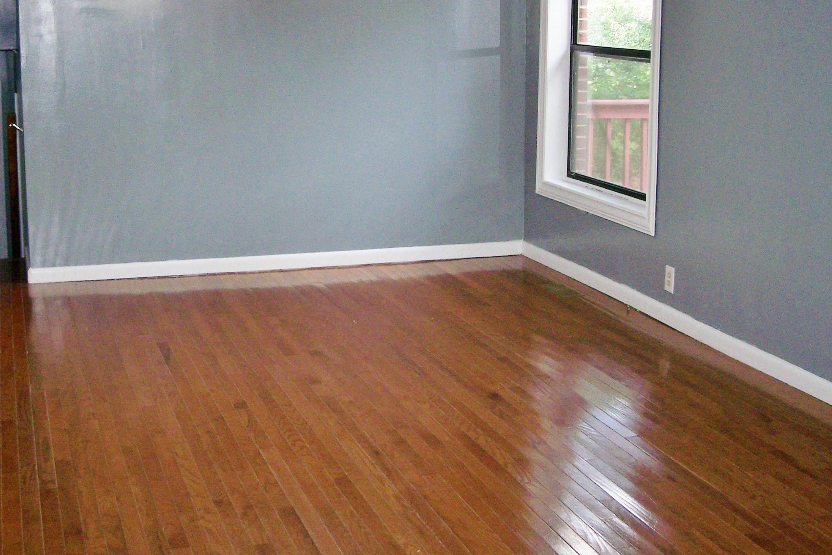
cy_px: 147
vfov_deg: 25.3
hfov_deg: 37.4
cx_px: 357
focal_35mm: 53
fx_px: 1225
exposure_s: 1/60
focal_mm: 6.3
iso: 160
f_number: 2.8
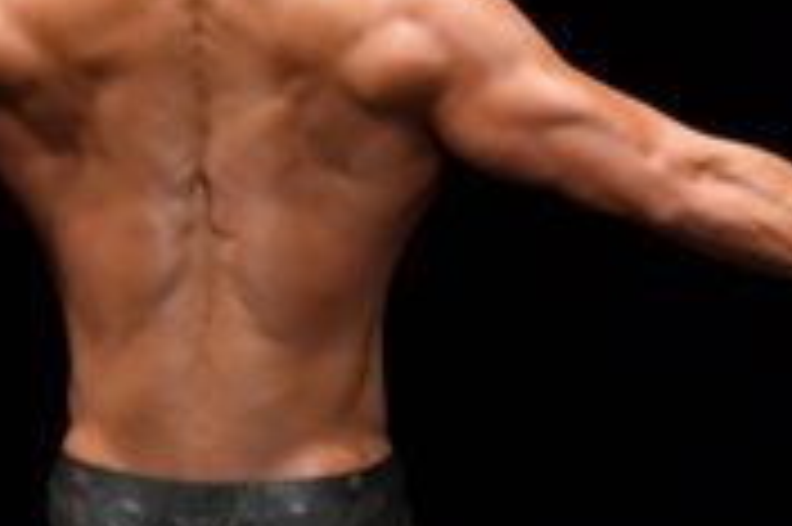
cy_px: 598
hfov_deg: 1.6
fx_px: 27584
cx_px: 479
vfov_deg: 1.1
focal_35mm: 1255
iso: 4000
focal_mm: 190
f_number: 5.6
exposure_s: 1/400
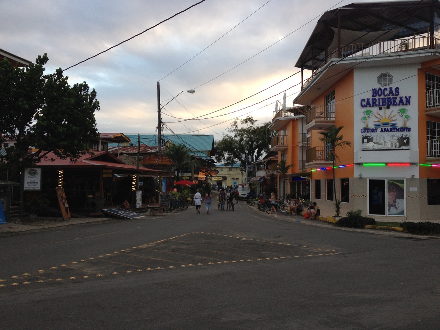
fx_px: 445
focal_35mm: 35
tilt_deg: -0.1
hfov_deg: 52.6
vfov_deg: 40.7
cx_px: 220
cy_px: 165
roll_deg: -0.6
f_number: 2.4
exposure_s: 1/142
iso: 50
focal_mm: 4.28
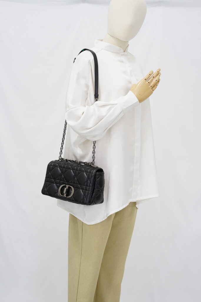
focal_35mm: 50
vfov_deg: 39.6
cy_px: 151
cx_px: 100
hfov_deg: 27.0
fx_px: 419
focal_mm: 50
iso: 640
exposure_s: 1/10
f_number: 6.3
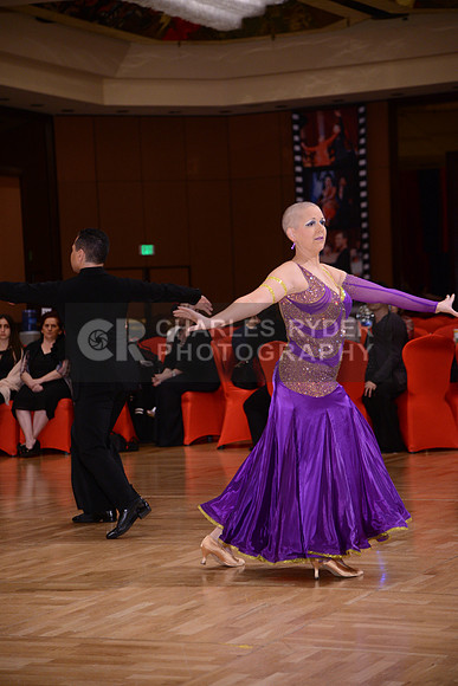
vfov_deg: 21.5
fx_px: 1812
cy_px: 343
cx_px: 229
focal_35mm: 95
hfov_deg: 14.4
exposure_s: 1/250
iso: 1600
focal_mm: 95
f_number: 4
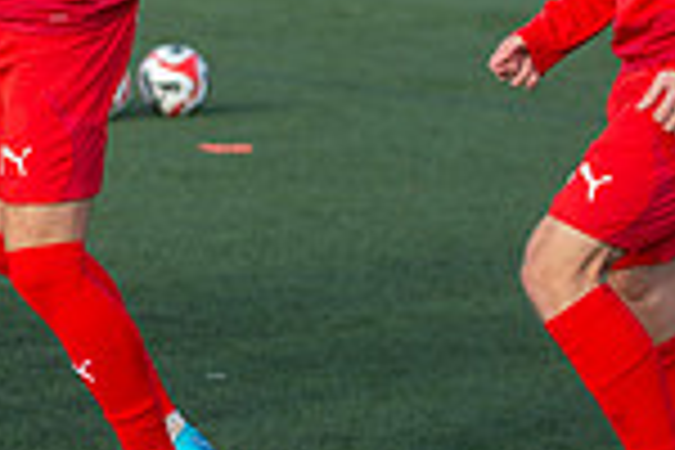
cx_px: -315
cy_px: 18
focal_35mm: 283
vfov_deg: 4.8
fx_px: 5306
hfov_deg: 7.2
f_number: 3.5
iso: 250
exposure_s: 1/640
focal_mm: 70
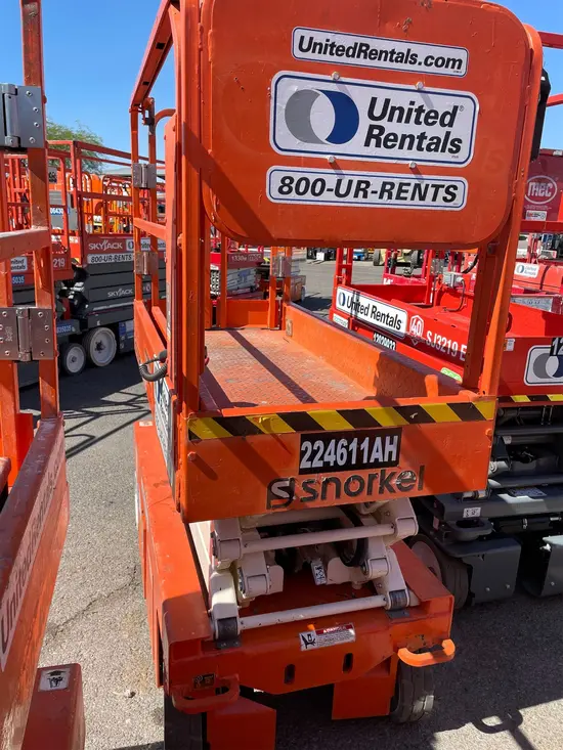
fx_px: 564
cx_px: 282
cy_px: 375
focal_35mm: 26
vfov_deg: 67.3
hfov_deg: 53.1
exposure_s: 1/2053
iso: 32
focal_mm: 4.2
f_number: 1.6
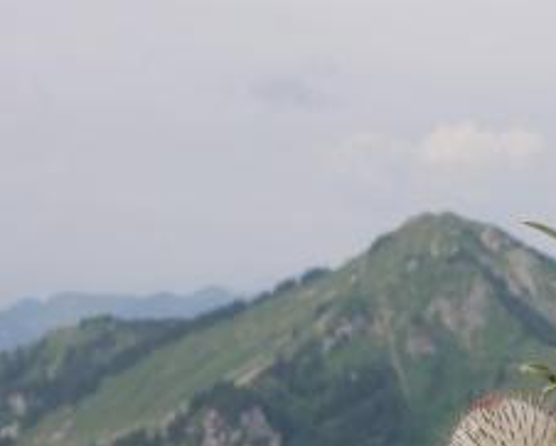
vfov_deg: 10.4
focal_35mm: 149
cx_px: 440
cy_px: 249
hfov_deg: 12.9
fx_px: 2453
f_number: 22
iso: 500
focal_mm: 48
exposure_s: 1/125
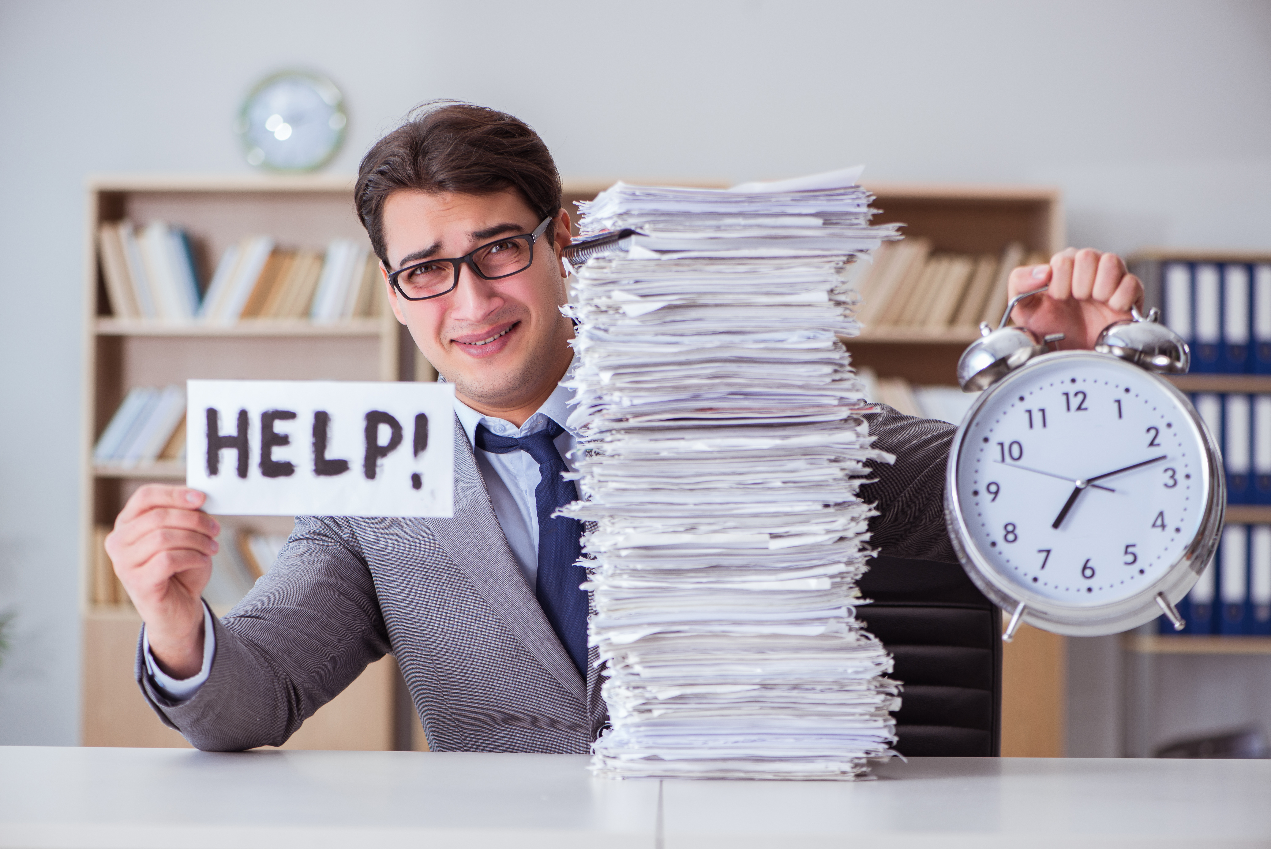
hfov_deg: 19.4
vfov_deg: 13.1
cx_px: 636
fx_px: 3708
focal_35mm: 105
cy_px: 424
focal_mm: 105
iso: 160
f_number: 4.5
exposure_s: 1/100
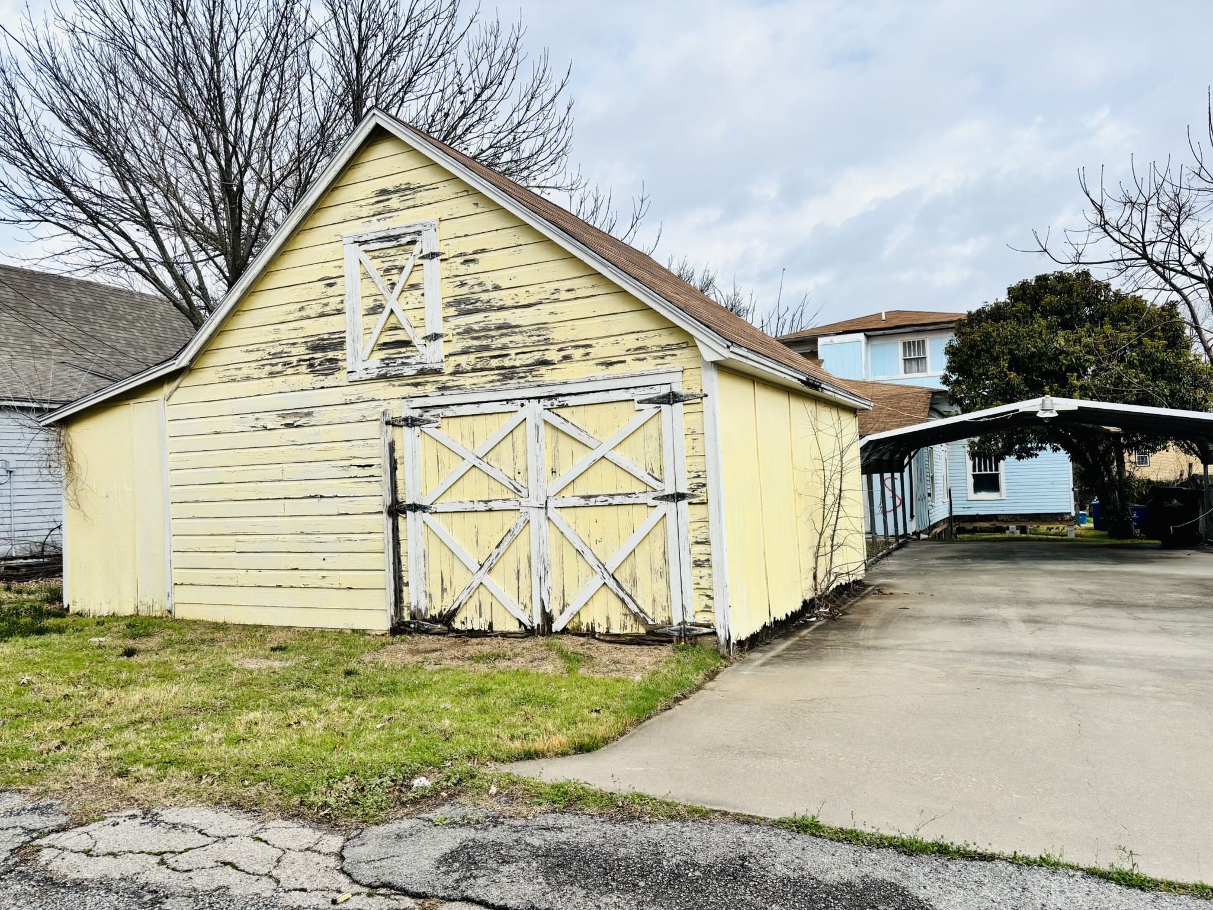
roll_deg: +0.7
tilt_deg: +1.5
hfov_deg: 67.3
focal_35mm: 26
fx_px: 911
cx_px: 606
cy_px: 455
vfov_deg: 53.1
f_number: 1.6
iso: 50
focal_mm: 5.96
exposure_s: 1/3311
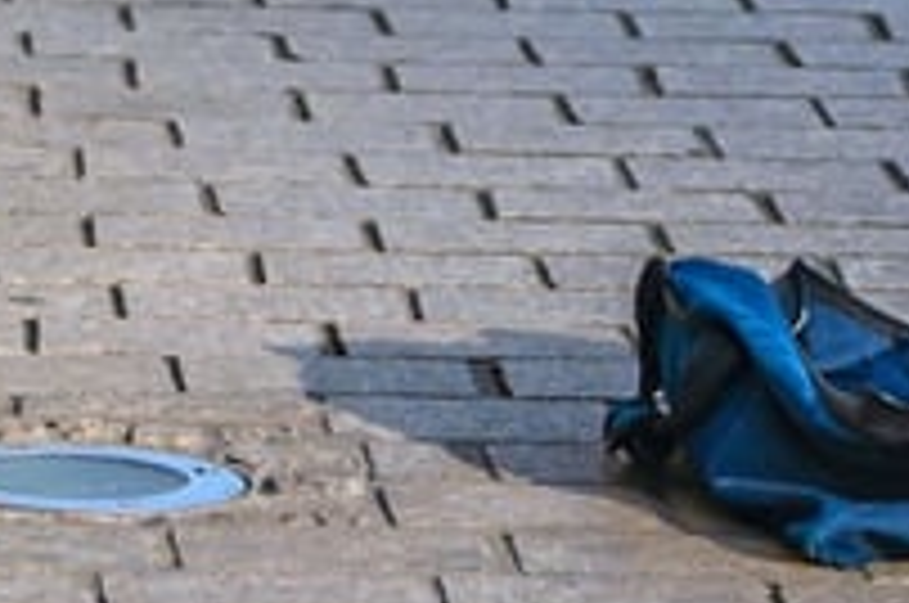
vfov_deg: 3.4
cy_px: -1089
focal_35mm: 392
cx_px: 405
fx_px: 9882
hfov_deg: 5.3
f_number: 4
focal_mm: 66
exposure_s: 1/3200
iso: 320
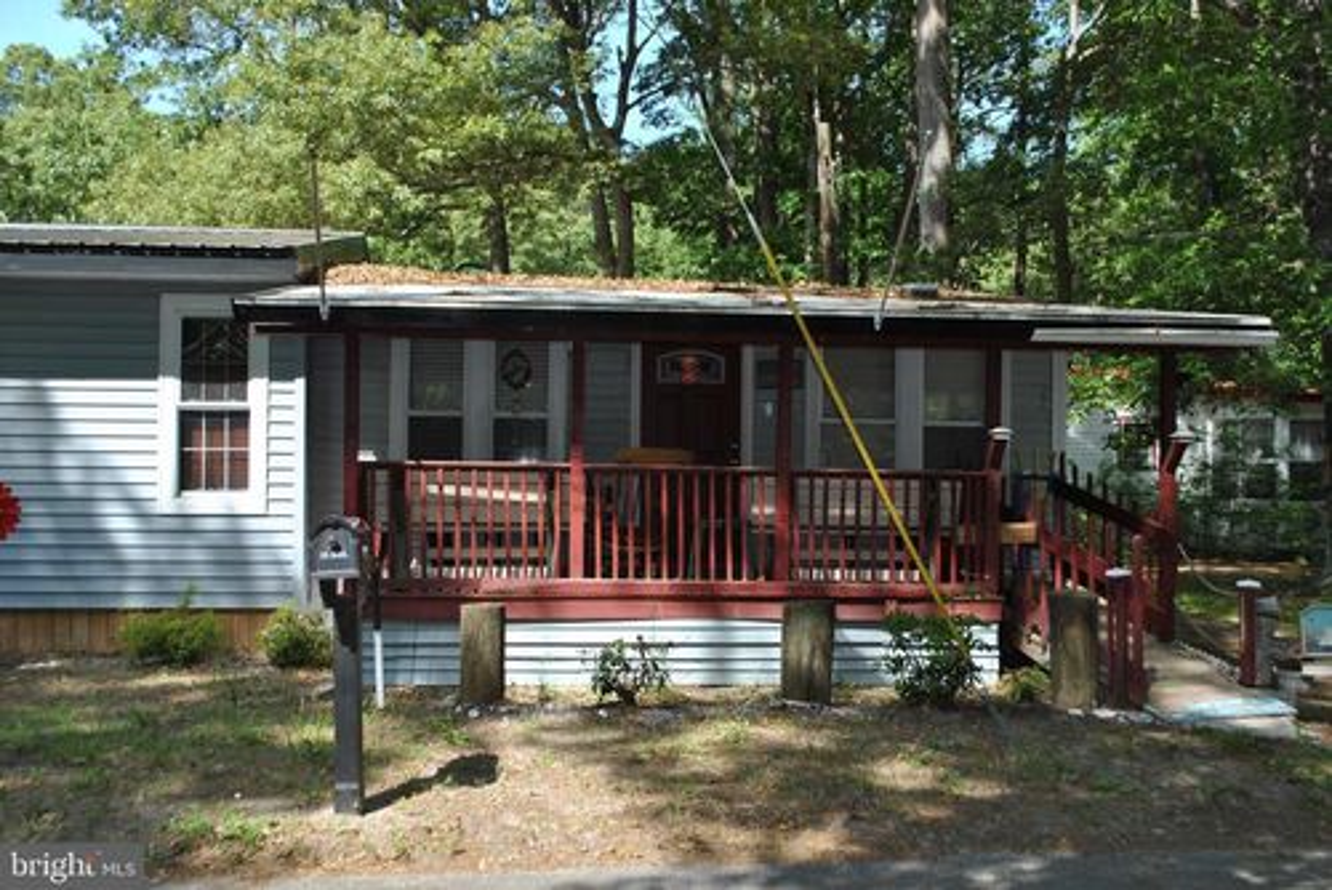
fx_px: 1333
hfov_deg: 53.1
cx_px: 666
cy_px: 445
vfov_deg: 36.9
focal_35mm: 36
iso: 100
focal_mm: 24
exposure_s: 1/200
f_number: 5.6
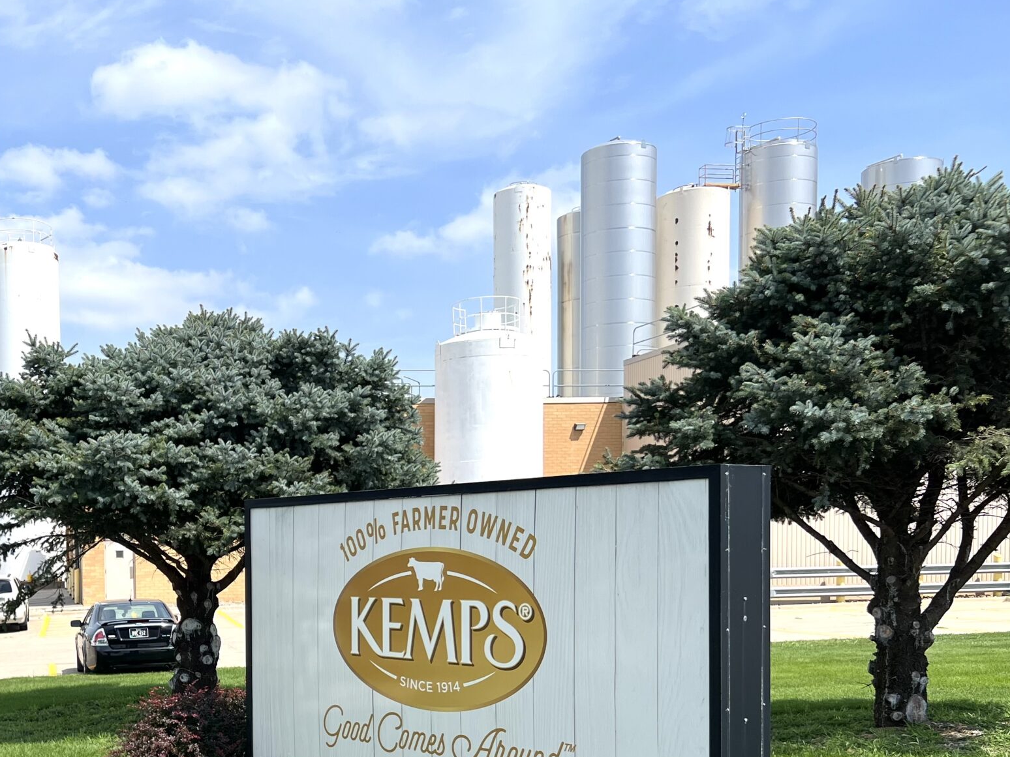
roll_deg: +1.1
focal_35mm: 43
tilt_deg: -2.7
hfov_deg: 42.1
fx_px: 1255
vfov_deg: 32.6
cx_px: 213
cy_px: 610
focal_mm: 5.7
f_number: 1.5
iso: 50
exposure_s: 1/4630
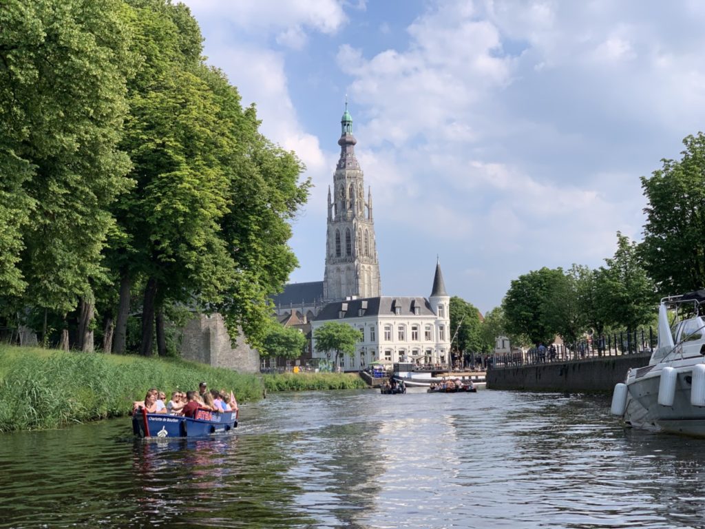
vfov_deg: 28.0
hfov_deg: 36.8
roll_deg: +0.2
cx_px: 352
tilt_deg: +6.5
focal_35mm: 52
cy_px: 264
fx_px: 1059
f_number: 2.4
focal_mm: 6
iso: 16
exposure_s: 1/1065
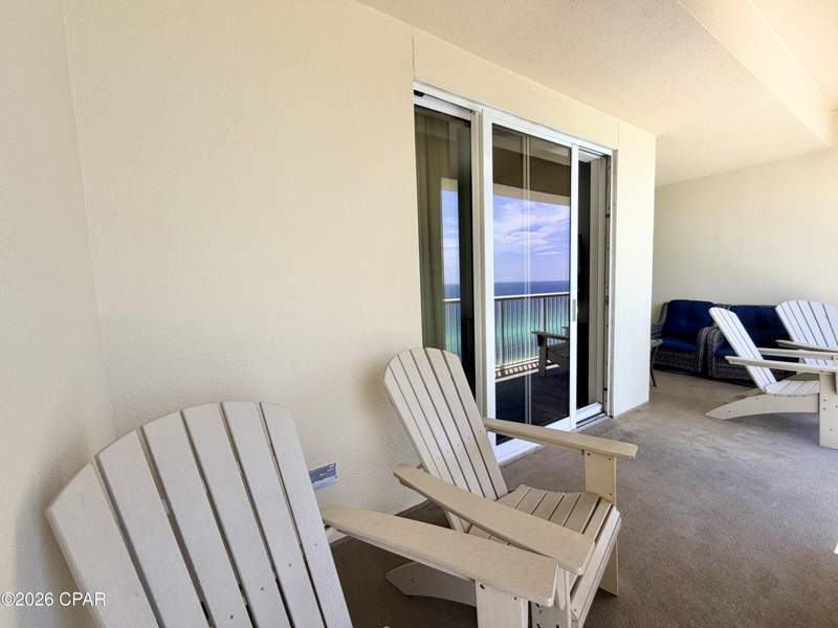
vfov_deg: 85.7
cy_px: 314
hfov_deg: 102.1
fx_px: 339
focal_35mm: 14
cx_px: 419
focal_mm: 2.22
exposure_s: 1/250
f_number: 2.2
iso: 40
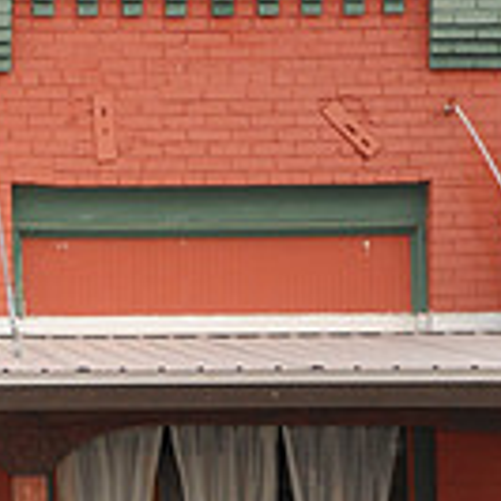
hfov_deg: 10.2
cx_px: -226
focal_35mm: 166
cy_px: 337
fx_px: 2718
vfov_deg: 10.5
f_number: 4.2
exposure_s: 1/200
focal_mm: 30
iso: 400
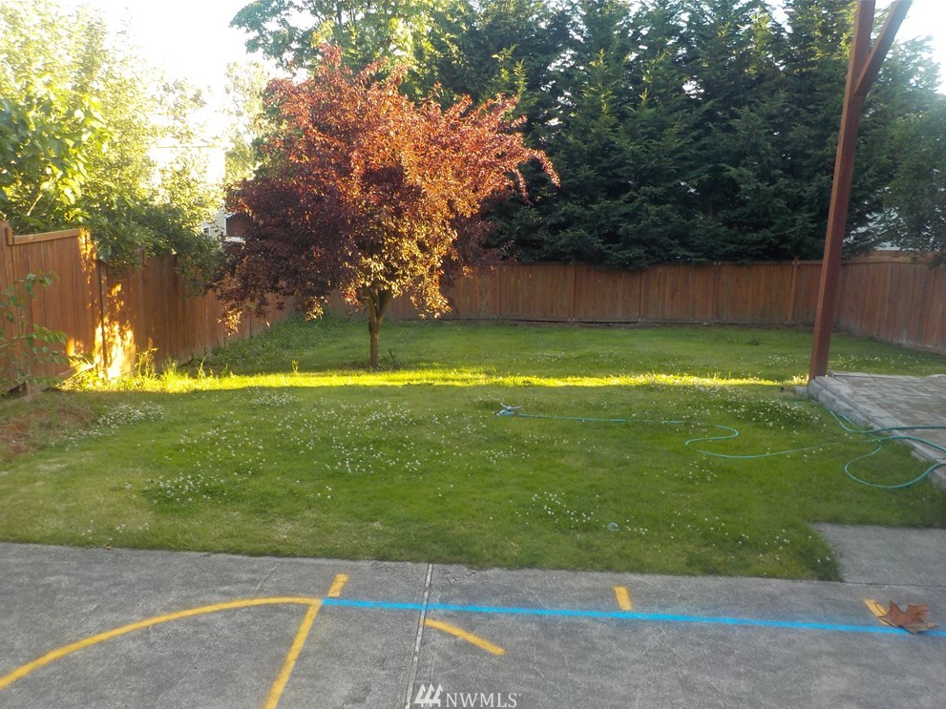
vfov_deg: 45.4
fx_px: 847
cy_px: 365
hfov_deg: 58.4
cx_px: 468
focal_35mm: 31
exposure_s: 1/100
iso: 125
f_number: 3.3
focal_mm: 4.1
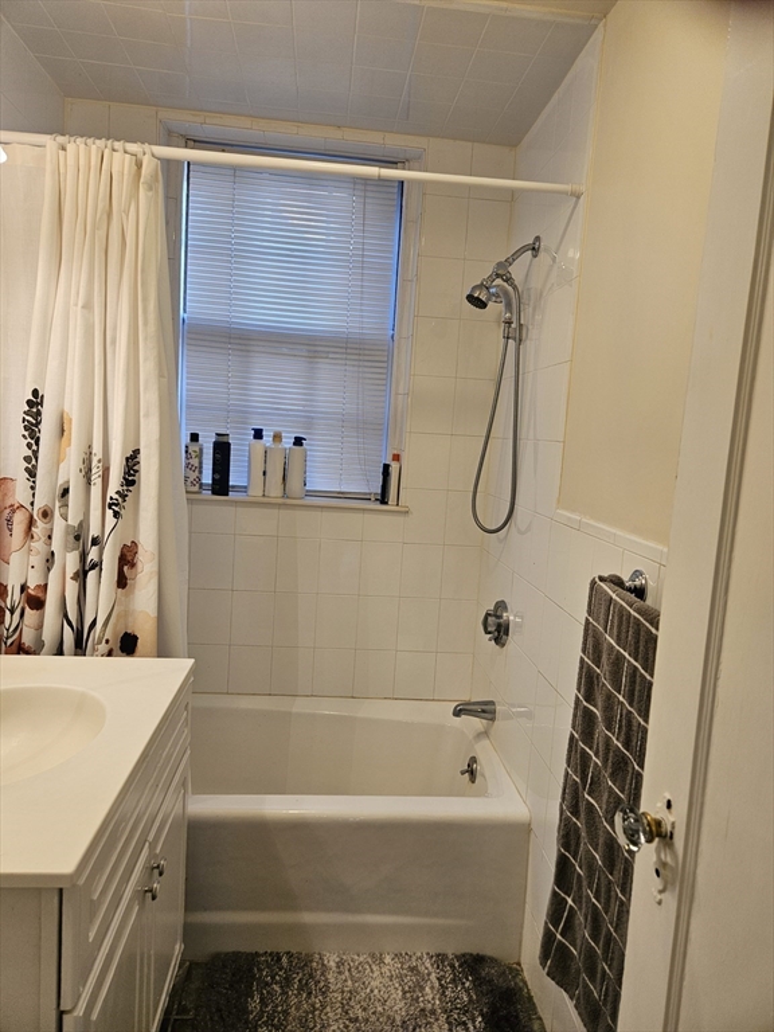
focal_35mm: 23
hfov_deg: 58.9
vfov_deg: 73.9
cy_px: 516
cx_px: 387
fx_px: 686
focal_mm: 5.4
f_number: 1.8
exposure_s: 1/120
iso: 80
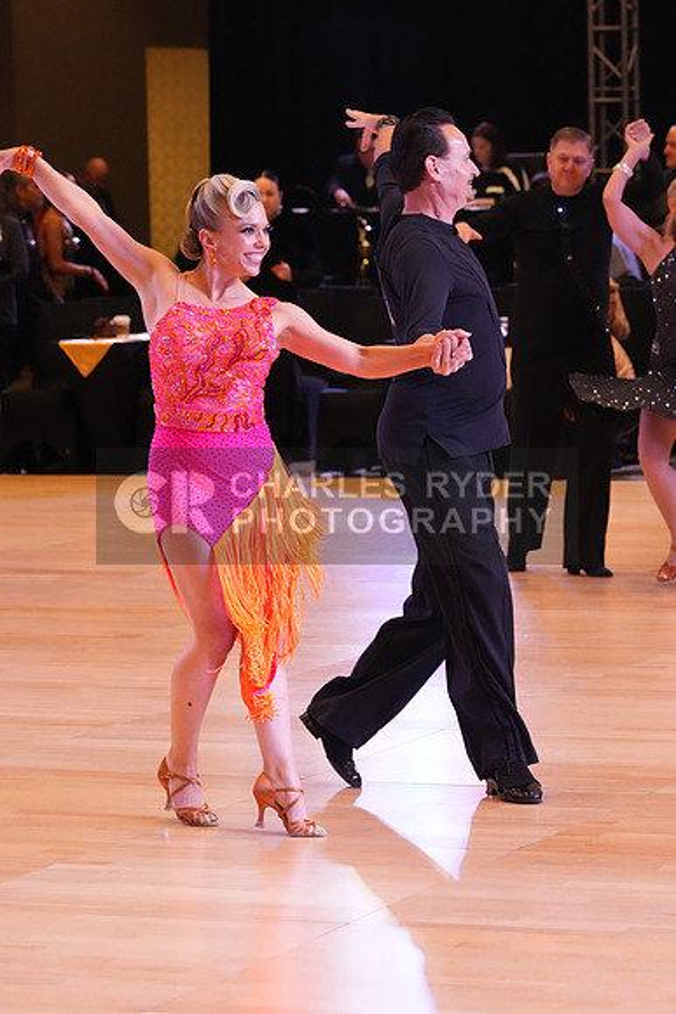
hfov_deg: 9.5
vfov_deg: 14.2
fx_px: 4081
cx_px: 338
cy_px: 507
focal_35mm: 145
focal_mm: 145
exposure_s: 1/320
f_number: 7.1
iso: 10000
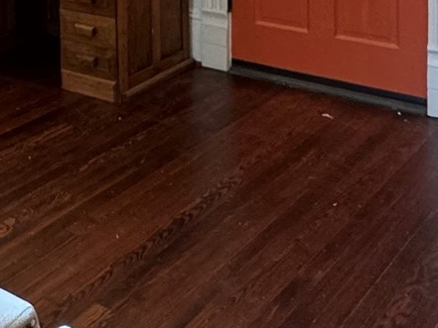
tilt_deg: -1.4
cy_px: -165
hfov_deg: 27.6
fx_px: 823
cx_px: -25
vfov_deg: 19.6
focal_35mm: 65
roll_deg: +1.2
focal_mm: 2.22
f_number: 2.2
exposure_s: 1/60
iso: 250
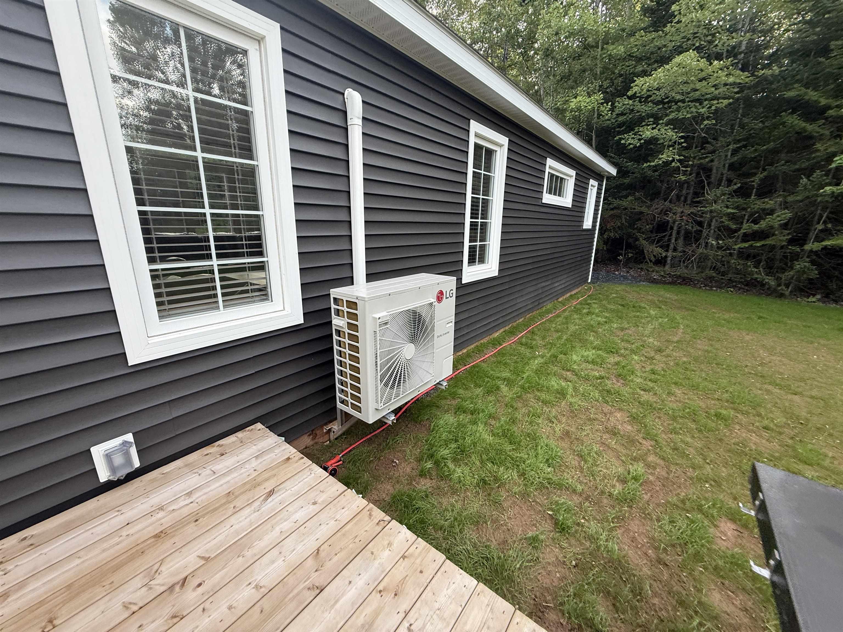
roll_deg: -2.0
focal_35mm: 14
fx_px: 341
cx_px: 422
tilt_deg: -22.1
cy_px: 316
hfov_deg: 102.1
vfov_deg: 85.7
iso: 80
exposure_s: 1/99
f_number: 2.2
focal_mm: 2.22
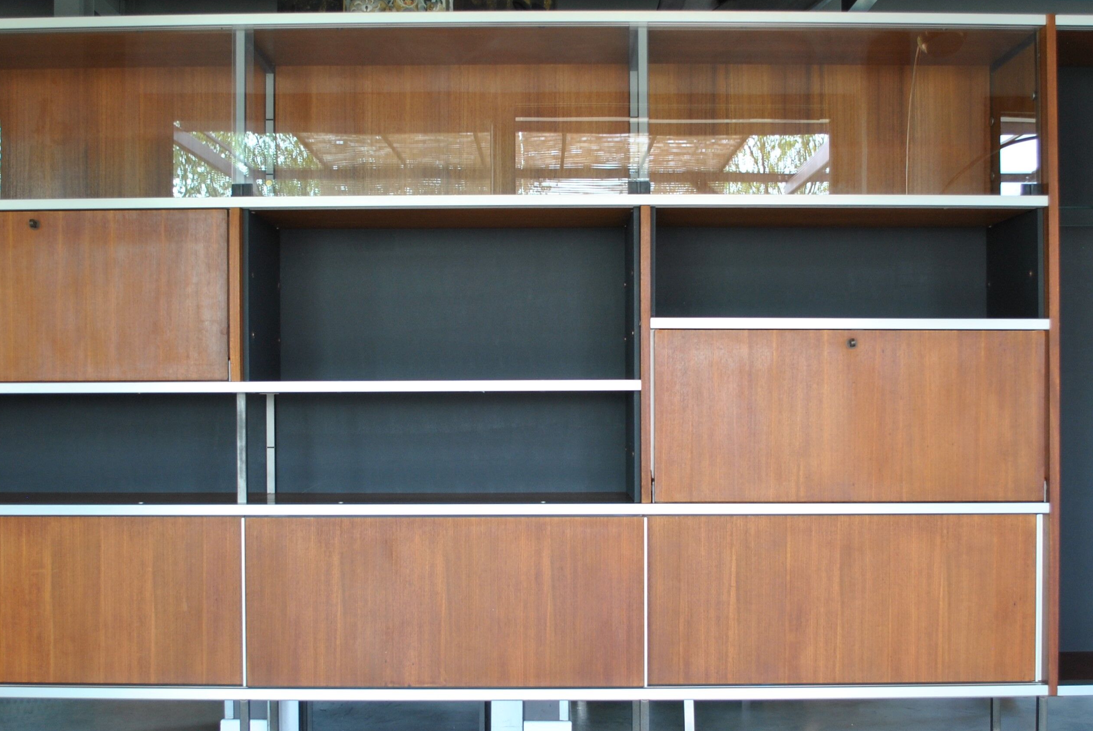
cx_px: 531
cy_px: 424
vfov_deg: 29.9
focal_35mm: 45
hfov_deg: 43.6
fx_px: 1368
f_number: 3.8
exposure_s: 1/40
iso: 200
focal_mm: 20
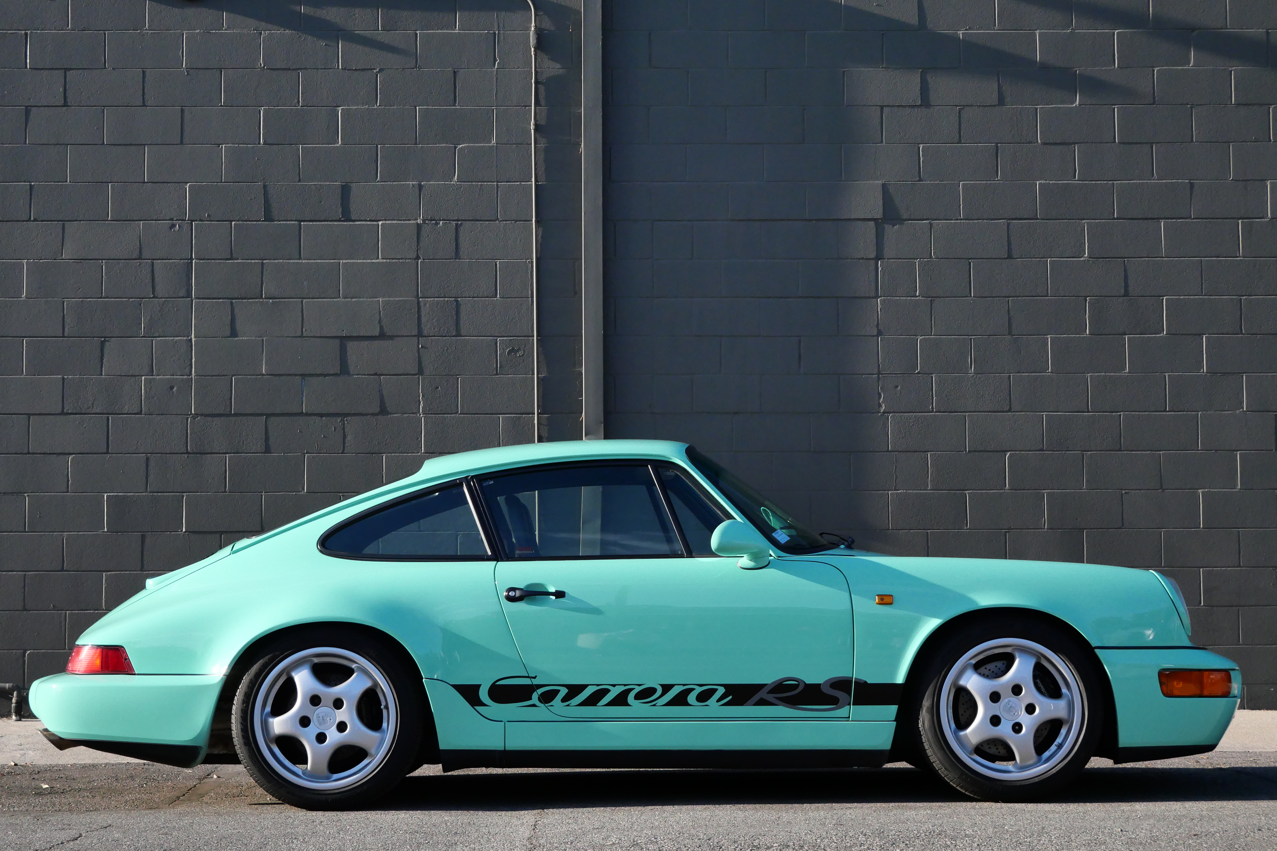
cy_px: 426
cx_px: 638
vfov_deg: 21.9
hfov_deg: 32.4
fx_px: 2199
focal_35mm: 62
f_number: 4.9
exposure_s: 1/800
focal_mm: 30
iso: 1000
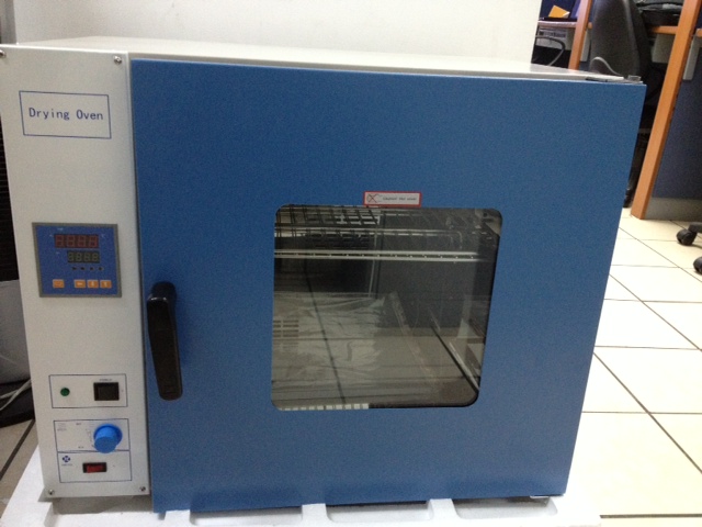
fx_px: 710
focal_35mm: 35
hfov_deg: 52.6
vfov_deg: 40.7
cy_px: 264
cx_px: 351
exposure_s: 1/20
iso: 320
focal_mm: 4.28
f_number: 2.4
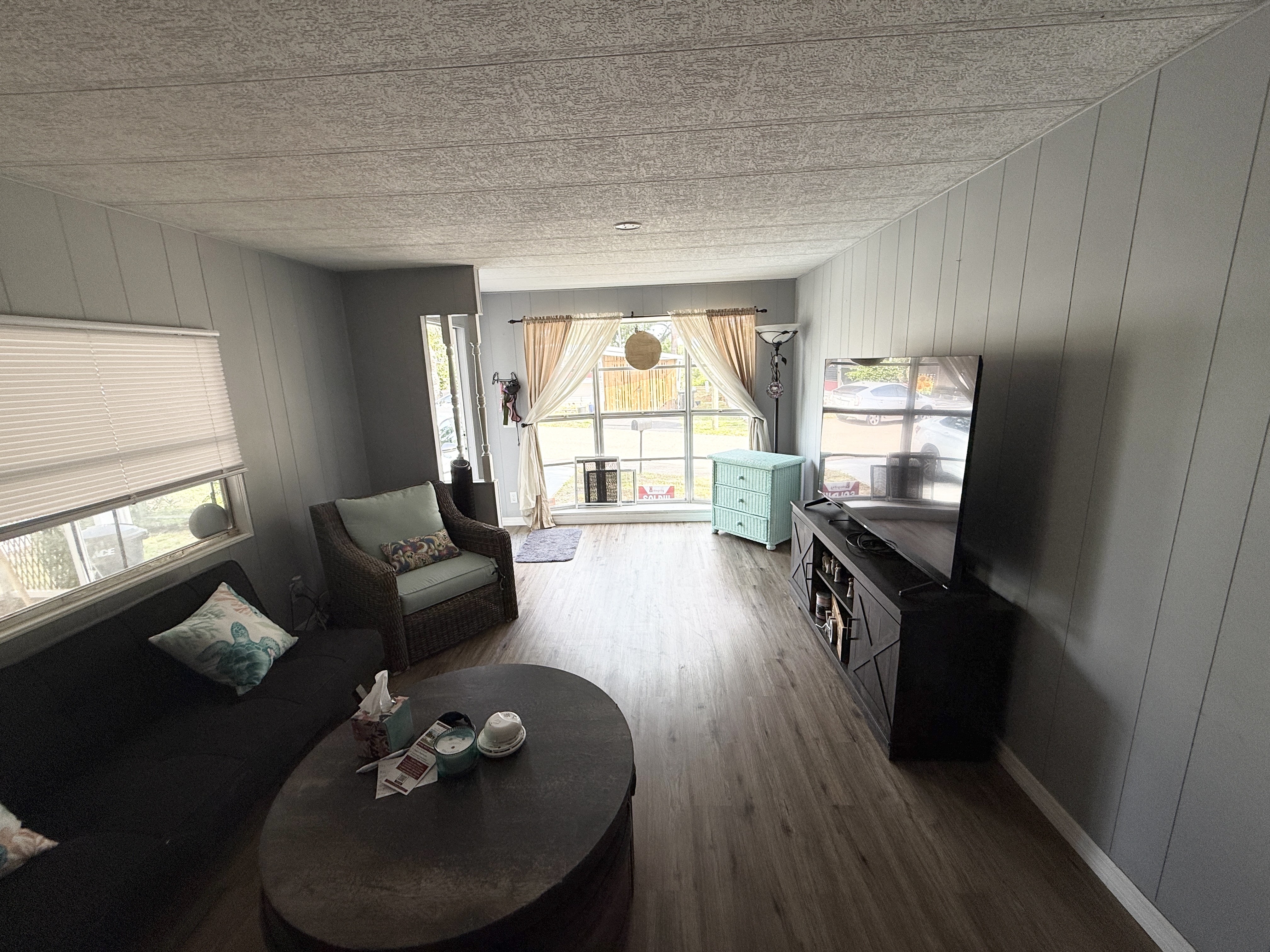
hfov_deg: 102.1
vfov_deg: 85.7
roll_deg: +1.9
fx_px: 514
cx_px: 635
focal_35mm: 14
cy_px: 476
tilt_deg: -11.4
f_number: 2.2
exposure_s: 1/144
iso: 64
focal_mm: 2.22
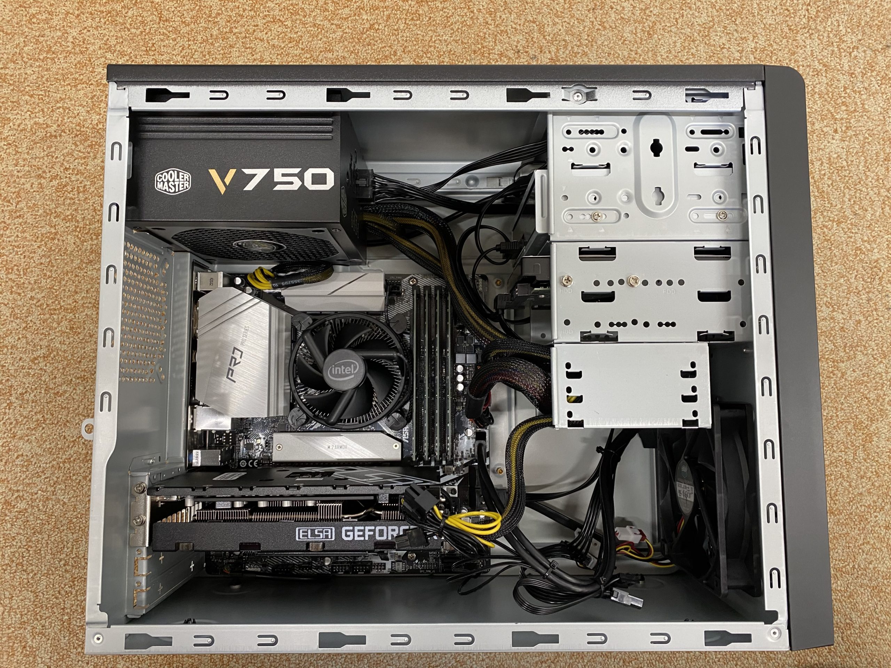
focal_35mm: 26
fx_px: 669
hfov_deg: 67.3
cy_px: 334
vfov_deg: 53.1
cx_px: 446
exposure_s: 1/74
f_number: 1.8
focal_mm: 4.25
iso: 125
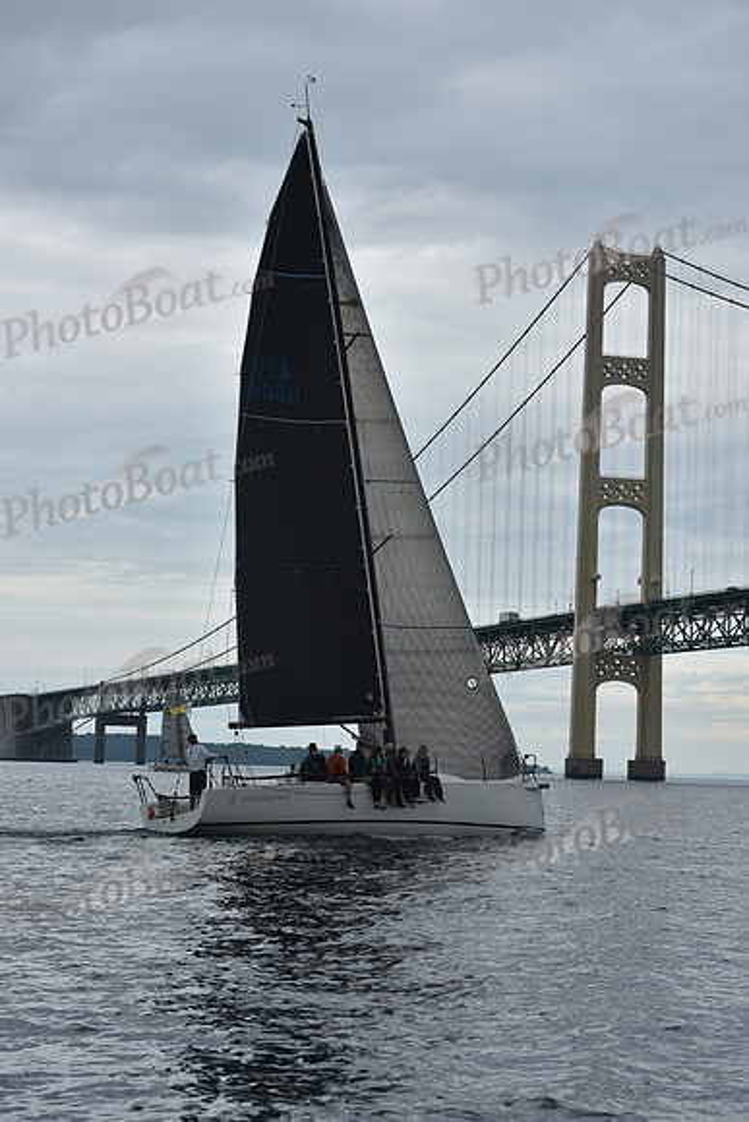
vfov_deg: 22.1
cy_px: 561
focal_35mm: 92
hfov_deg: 14.9
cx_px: 374
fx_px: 2869
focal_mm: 92
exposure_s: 1/800
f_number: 8
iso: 250
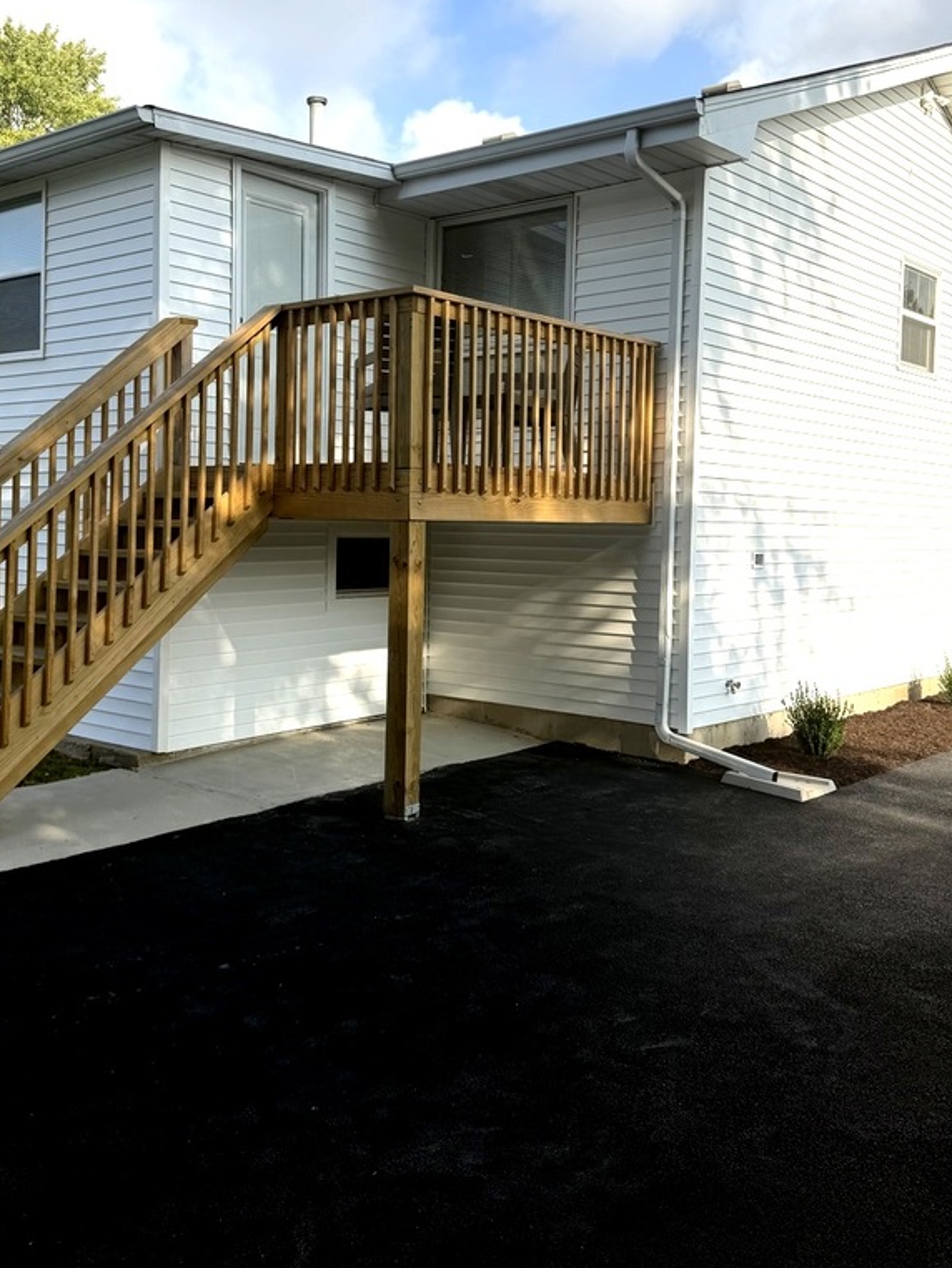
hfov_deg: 41.8
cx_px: 471
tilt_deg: -0.8
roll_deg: -1.3
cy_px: 534
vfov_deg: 53.7
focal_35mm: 34
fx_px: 1246
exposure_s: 1/3759
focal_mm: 6.76
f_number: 1.78
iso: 80
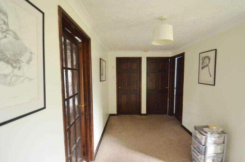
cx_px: 122
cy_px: 81
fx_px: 112
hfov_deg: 95.1
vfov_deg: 71.8
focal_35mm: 16
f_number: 4
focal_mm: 11
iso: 3200
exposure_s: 1/60
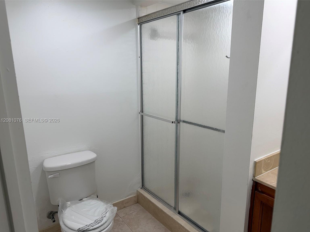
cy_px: 121
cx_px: 158
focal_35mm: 25
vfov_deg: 54.9
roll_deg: +1.3
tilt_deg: -12.3
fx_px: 224
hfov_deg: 69.4
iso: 64
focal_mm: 6.76
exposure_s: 1/120
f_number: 1.78
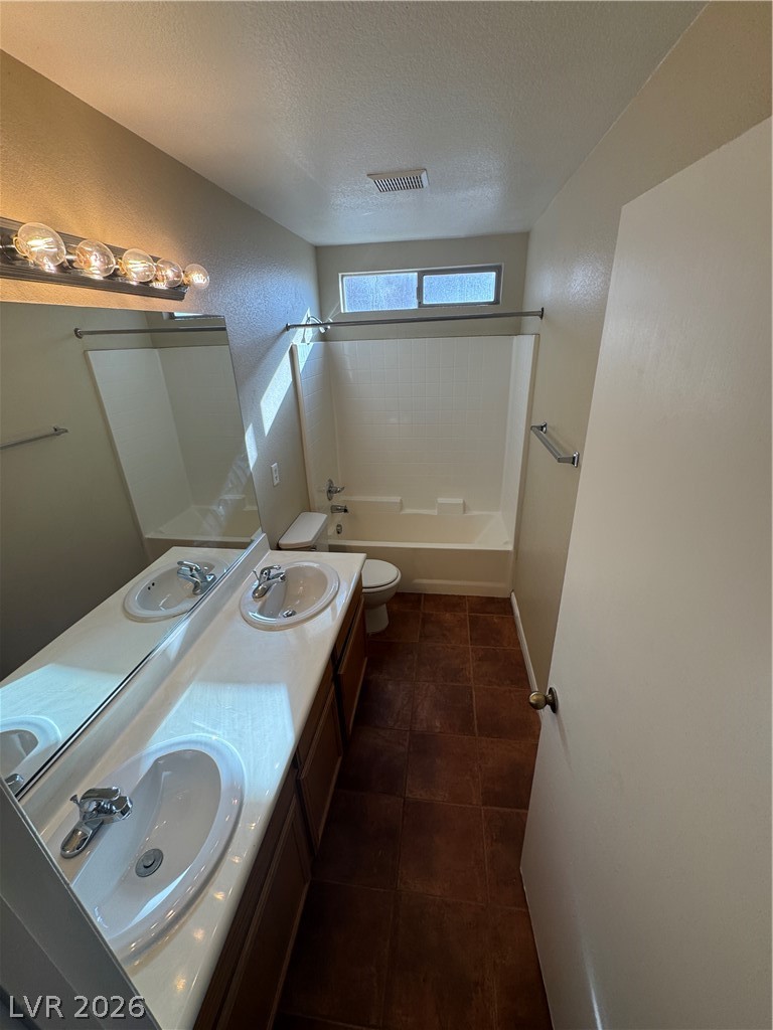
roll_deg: +3.7
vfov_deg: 102.1
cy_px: 515
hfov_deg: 85.7
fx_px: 417
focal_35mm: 14
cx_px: 386
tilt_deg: -22.8
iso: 40
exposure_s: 1/121
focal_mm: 2.22
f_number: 2.2
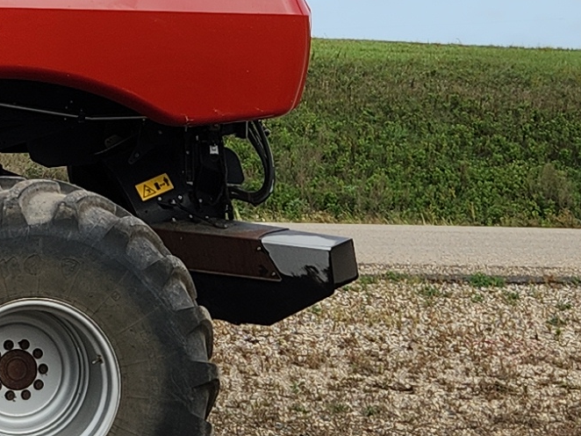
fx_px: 2332
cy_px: -11
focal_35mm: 139
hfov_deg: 13.8
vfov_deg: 10.6
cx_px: -137
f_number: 1.8
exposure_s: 1/1076
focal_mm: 5.4
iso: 20
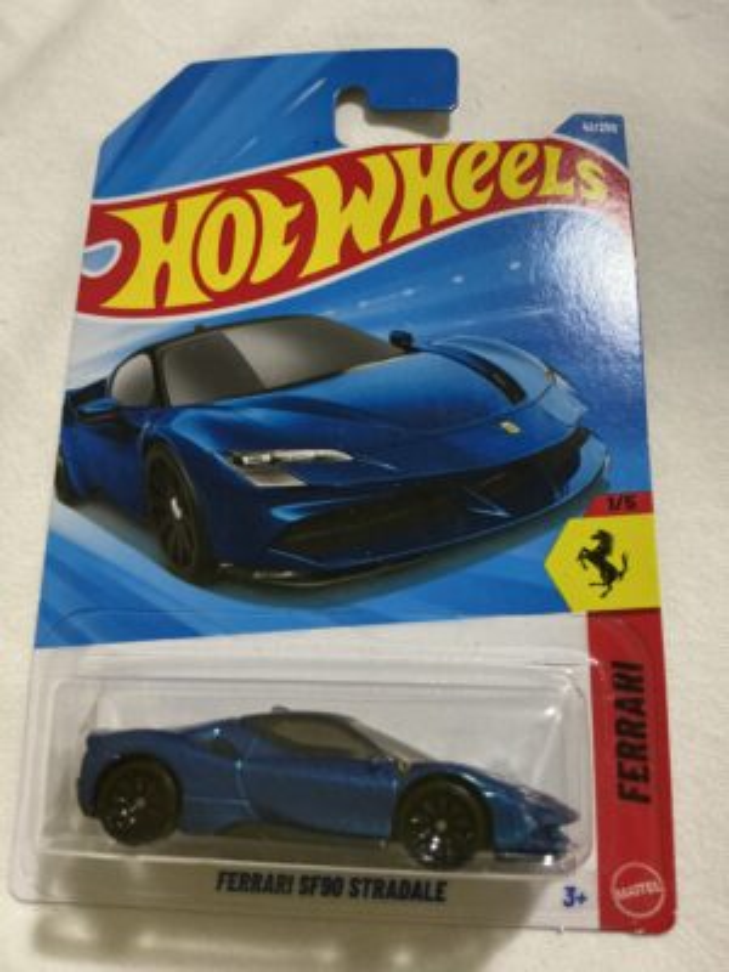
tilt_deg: -62.5
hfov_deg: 48.2
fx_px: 814
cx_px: 364
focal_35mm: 29
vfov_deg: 61.7
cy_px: 486
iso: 400
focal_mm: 3
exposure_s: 1/30
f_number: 1.8
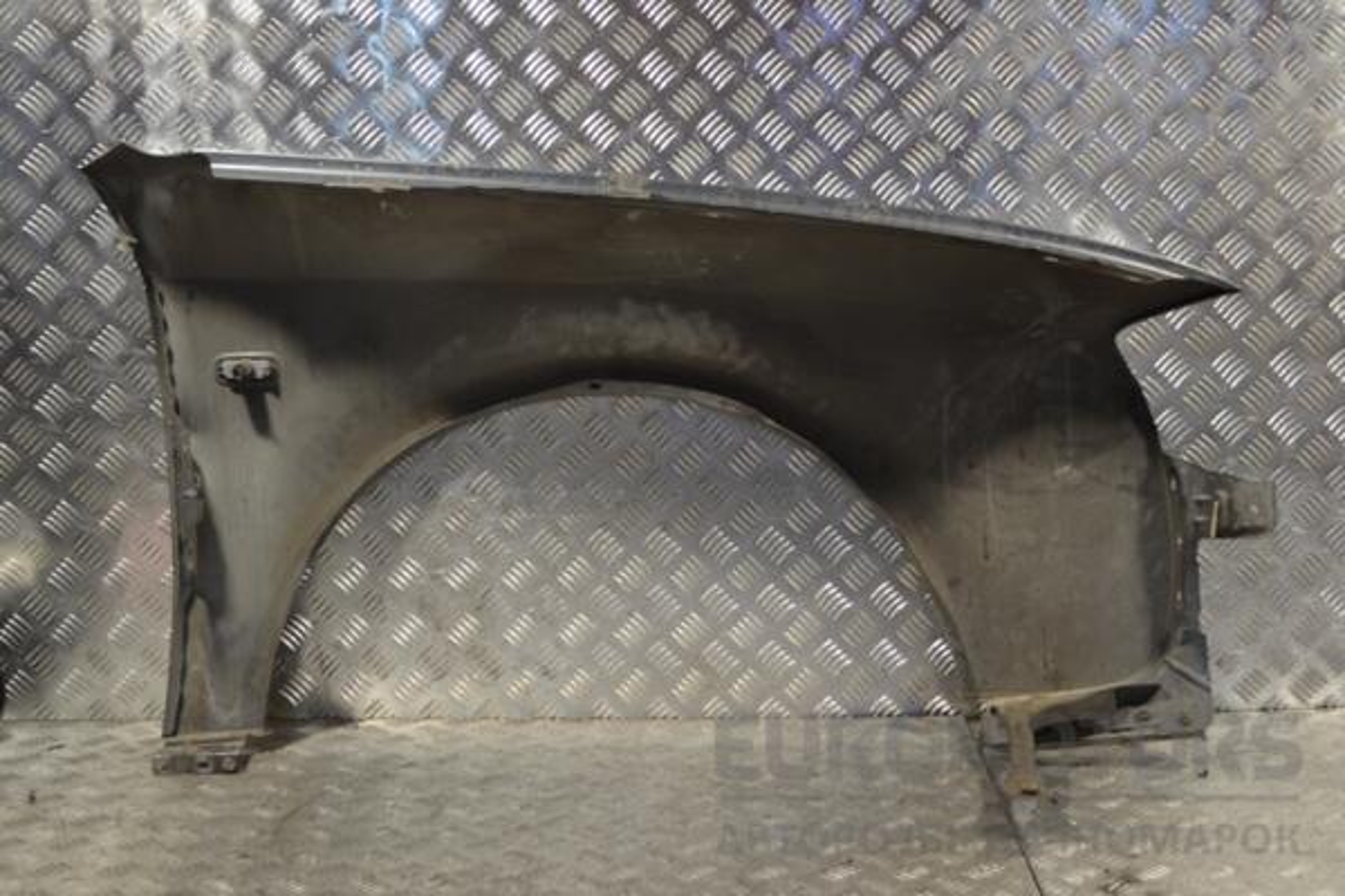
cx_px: 672
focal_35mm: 52
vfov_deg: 25.8
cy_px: 448
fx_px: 1961
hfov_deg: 37.9
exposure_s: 1/30
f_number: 5
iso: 180
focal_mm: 35
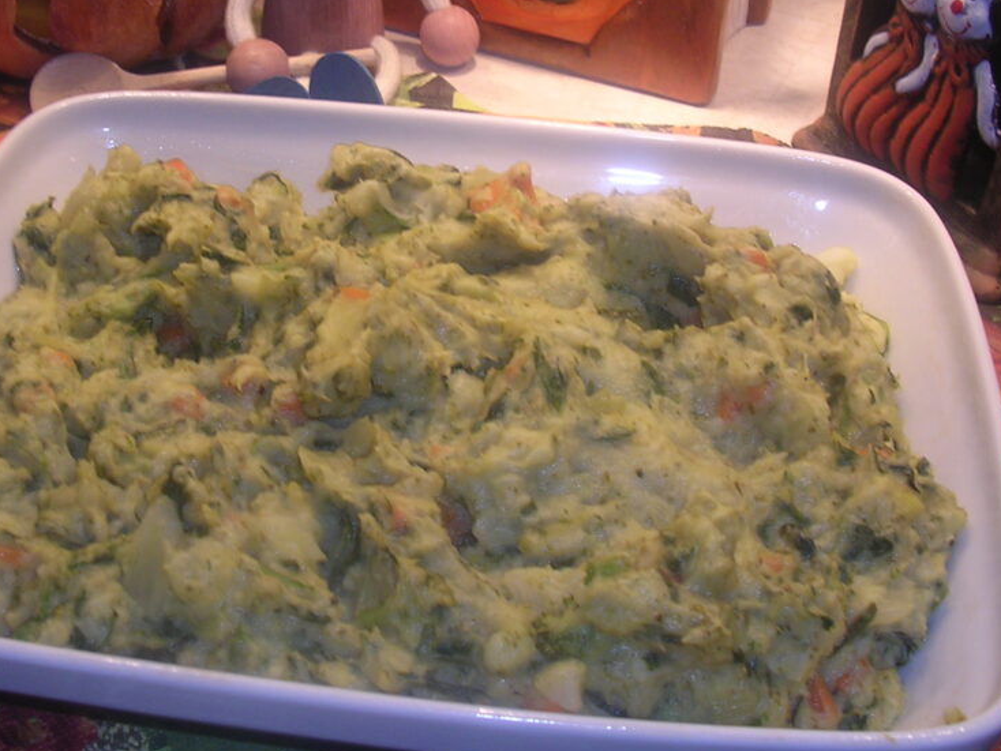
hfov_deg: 36.1
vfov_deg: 27.4
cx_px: 428
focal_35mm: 53
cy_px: 279
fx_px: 1533
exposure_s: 1/30
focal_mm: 5.8
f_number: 2.8
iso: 100
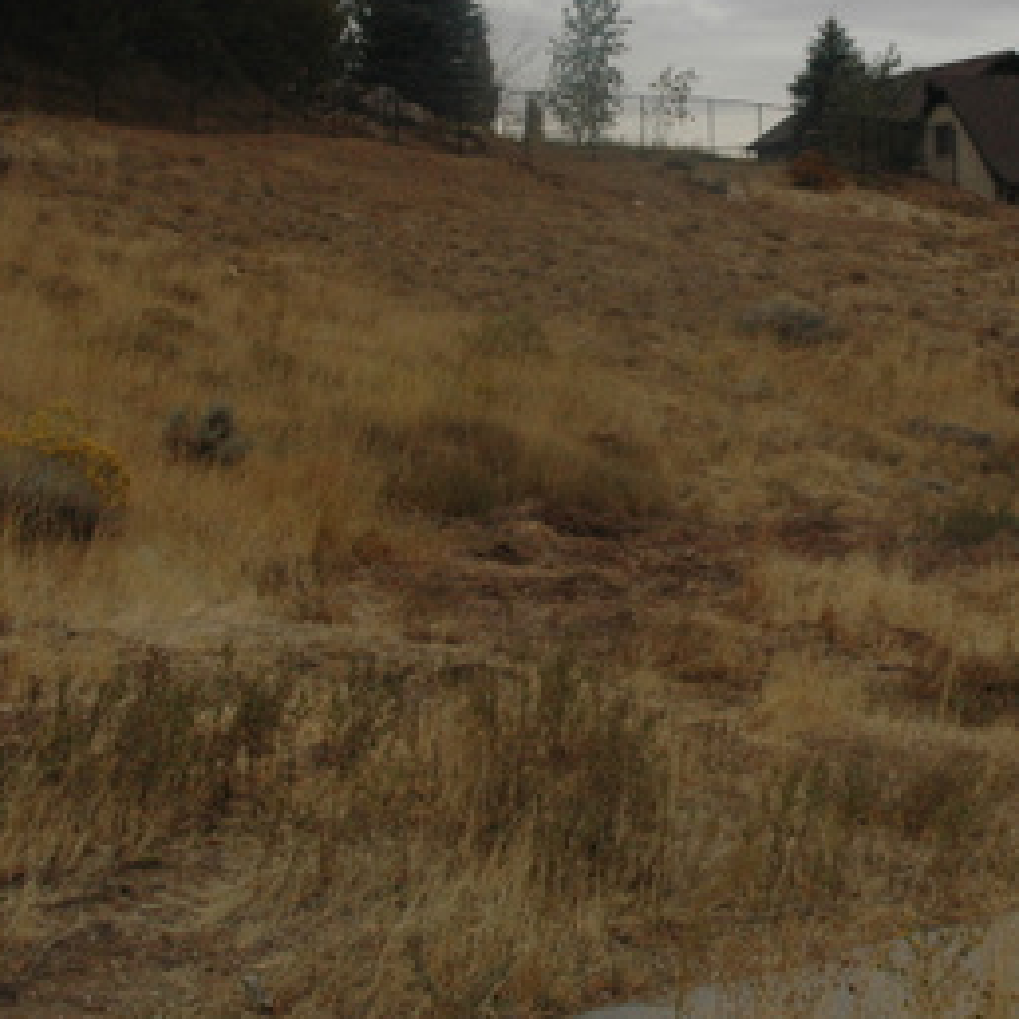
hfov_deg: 22.6
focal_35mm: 76
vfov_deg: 22.6
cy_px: 276
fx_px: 2531
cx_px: 699
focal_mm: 24
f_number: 7.1
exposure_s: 1/200
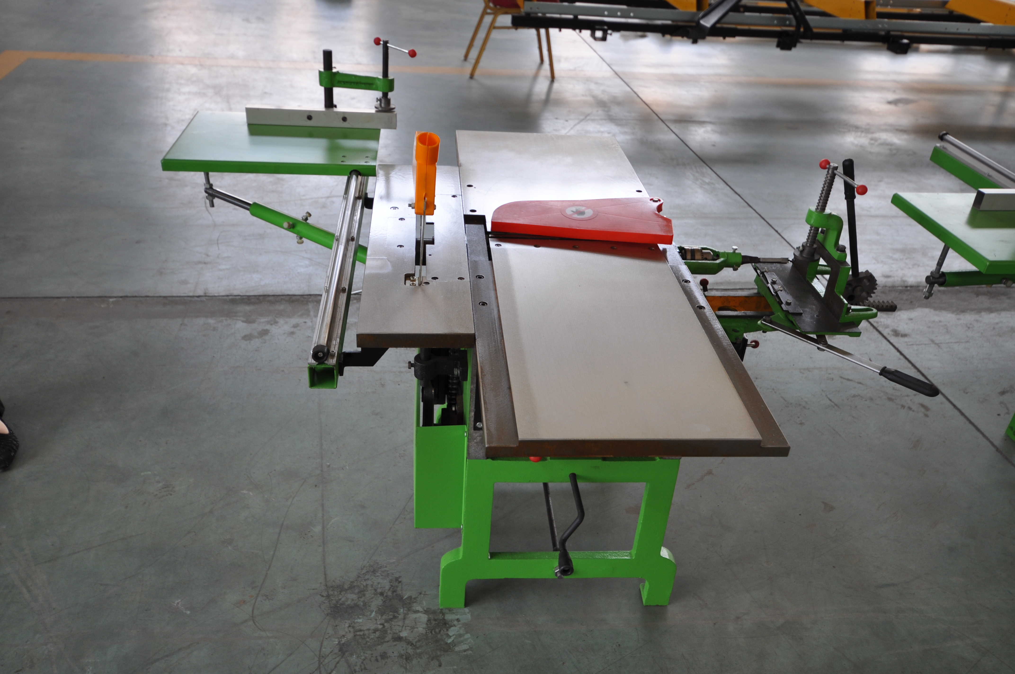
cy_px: 337
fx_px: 845
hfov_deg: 62.0
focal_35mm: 30
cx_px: 508
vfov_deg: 43.5
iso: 200
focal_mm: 20
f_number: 4.5
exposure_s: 1/40
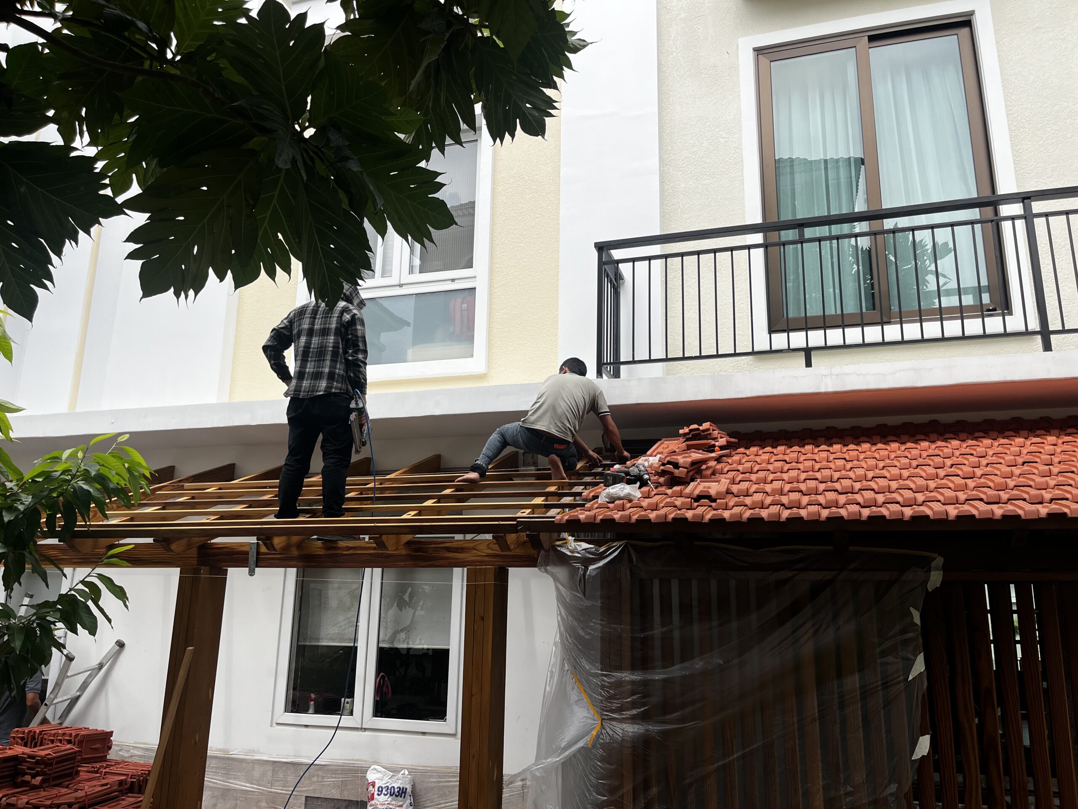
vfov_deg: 53.1
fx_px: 810
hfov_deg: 67.3
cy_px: 404
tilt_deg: +13.5
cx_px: 539
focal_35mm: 26
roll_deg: -0.7
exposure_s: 1/1441
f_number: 1.6
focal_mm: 5.1
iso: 50
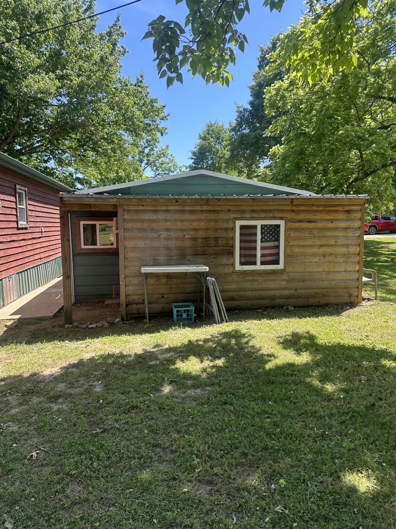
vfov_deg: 71.6
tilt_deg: -4.3
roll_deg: -0.5
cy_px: 264
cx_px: 198
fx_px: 366
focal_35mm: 24
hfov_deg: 56.8
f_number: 1.78
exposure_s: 1/829
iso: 80
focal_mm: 6.86
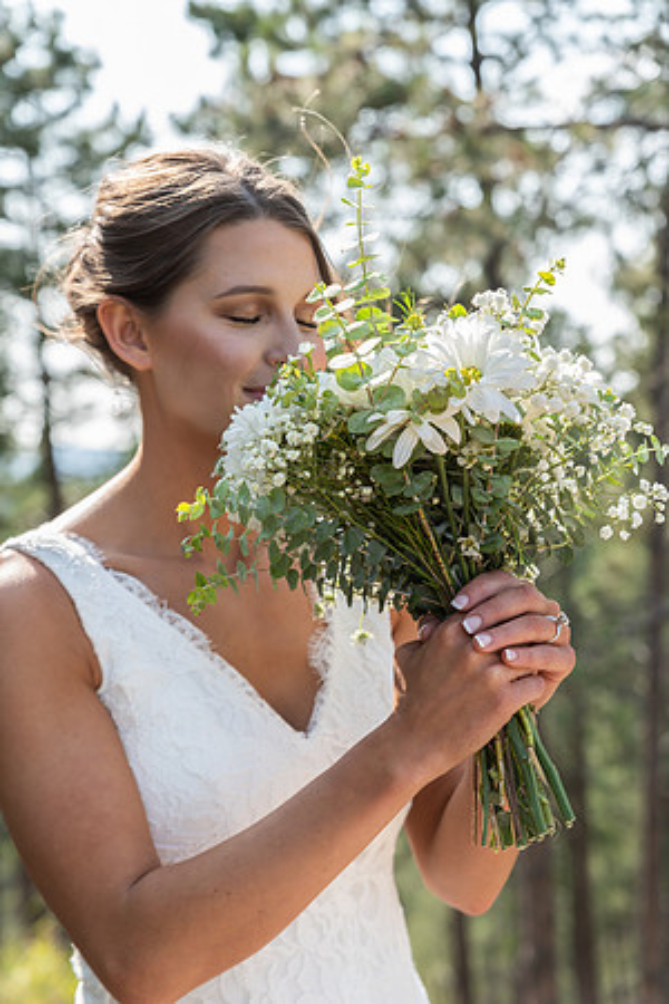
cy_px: 502
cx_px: 334
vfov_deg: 30.5
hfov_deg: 20.6
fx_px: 1840
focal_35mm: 66
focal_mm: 66
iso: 80
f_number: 4.5
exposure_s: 1/160
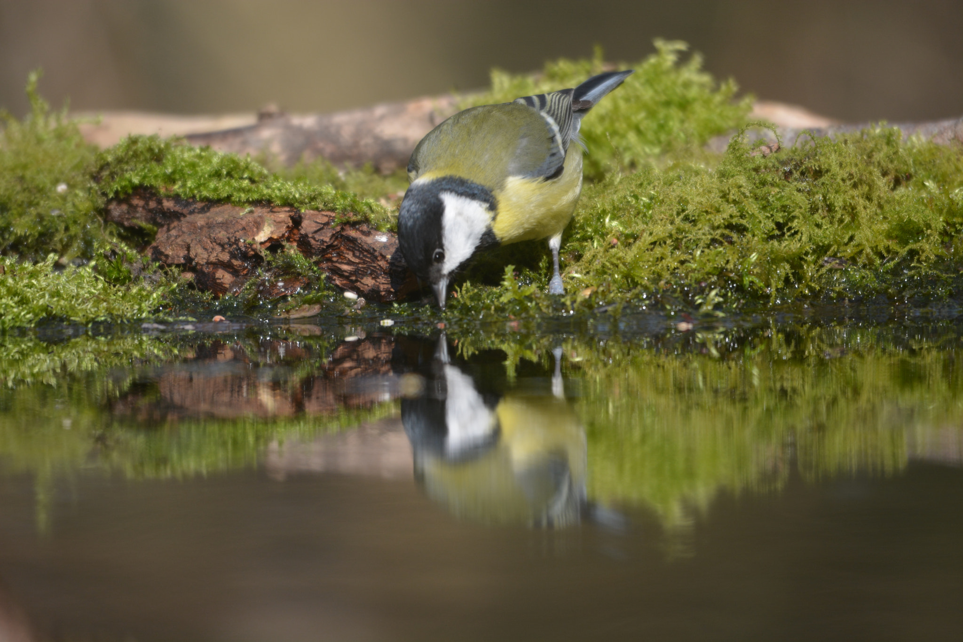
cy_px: 321
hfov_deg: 3.4
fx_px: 16048
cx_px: 482
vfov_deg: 2.3
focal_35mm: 600
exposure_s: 1/500
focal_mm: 400
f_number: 5.6
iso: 280
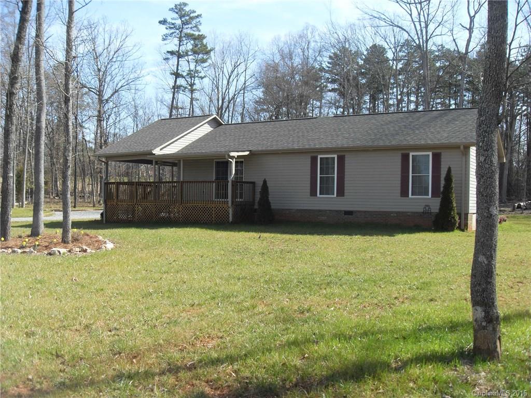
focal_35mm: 34
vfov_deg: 41.8
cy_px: 199
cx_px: 266
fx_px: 522
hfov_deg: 54.0
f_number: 7
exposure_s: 1/125
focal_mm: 6.3
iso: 80
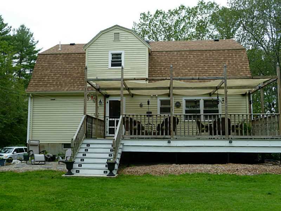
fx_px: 284
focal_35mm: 35
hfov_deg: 52.6
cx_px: 140
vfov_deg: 40.7
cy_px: 106
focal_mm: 6.3
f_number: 3.8
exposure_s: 1/500
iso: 320
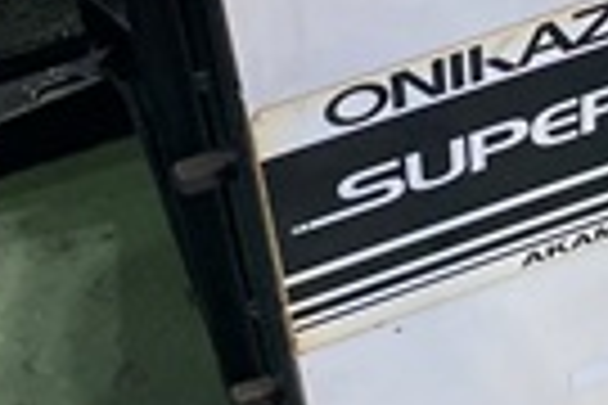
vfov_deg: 9.9
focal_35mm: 138
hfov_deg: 14.8
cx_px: 509
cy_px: 14
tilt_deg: -51.9
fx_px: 2330
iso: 80
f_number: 1.8
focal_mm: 3.99
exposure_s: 1/87
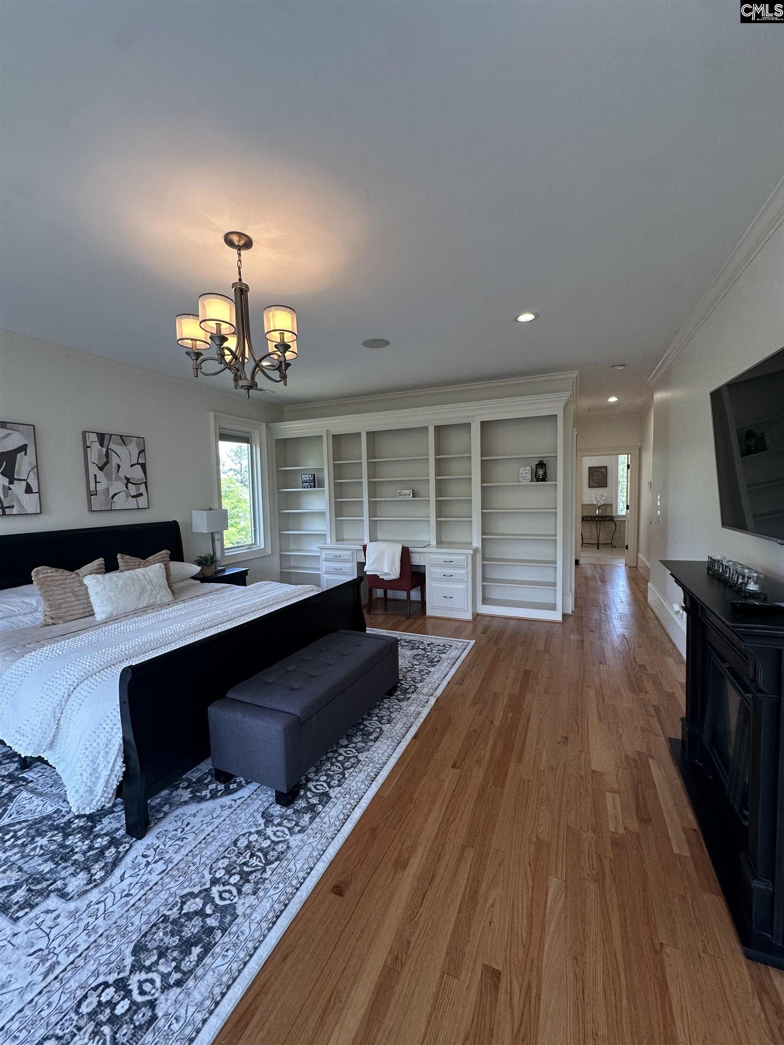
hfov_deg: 85.7
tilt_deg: -4.2
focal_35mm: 14
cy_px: 522
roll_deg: +0.4
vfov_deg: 102.1
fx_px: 423
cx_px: 392
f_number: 2.2
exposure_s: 1/120
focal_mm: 2.22
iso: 125
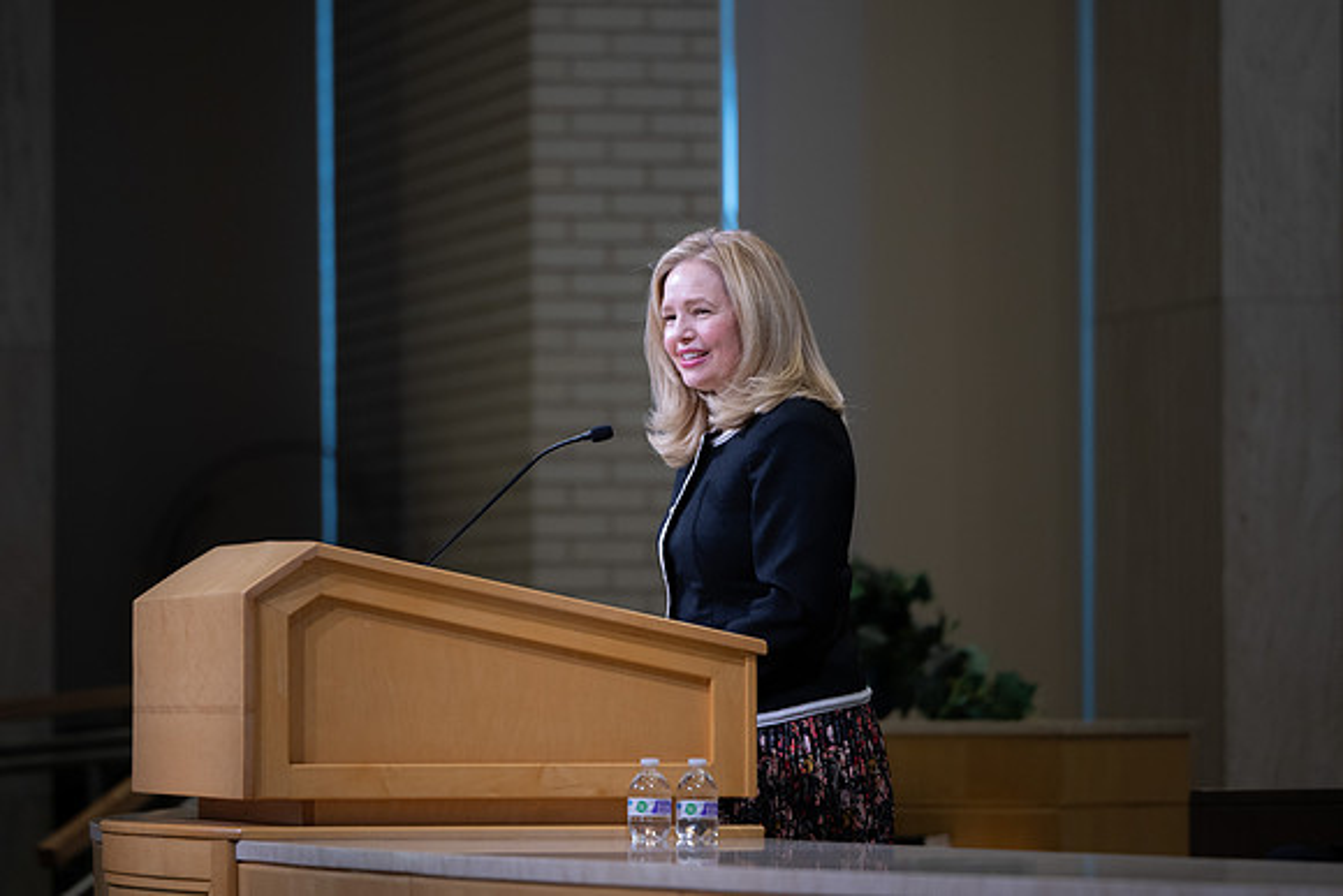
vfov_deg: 6.5
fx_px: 7925
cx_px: 672
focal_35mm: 212
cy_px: 391
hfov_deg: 9.7
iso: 640
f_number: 2.8
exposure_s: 1/200
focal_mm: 180
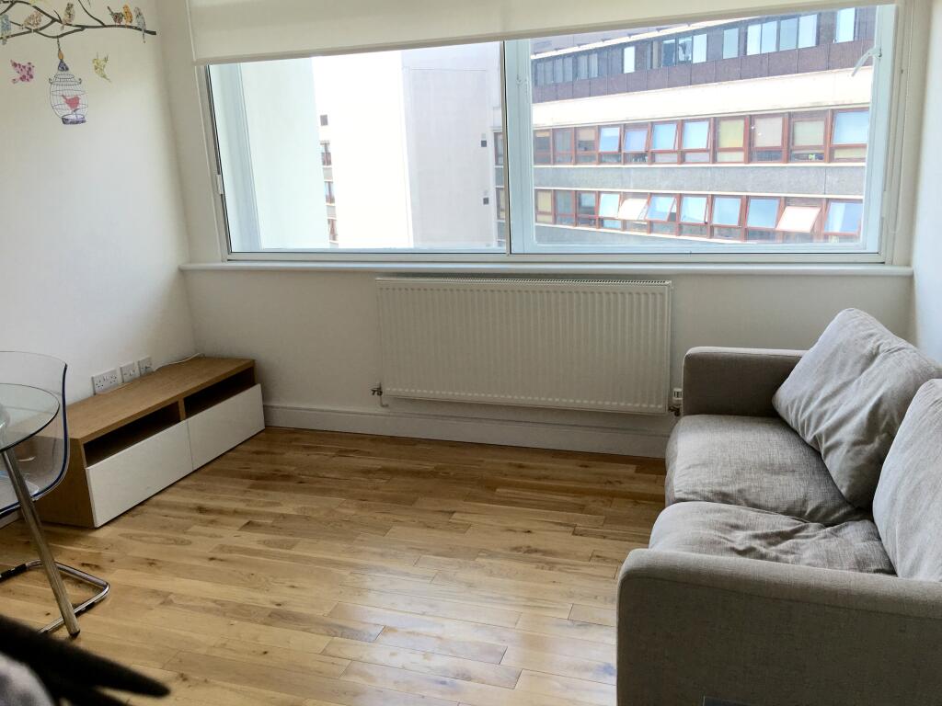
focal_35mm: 29
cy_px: 353
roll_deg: +2.4
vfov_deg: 48.2
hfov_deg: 61.7
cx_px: 471
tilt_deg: -13.5
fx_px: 789
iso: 25
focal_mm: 4.15
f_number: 2.2
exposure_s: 1/280
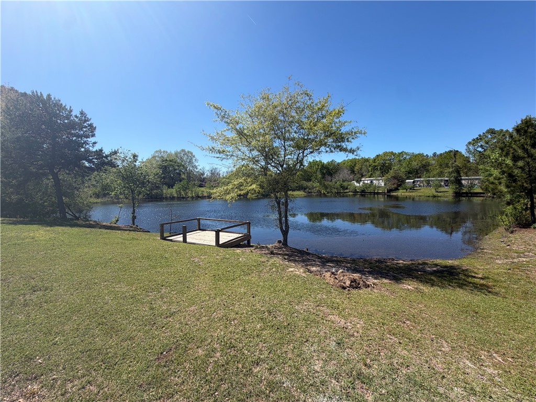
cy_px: 201
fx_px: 217
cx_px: 268
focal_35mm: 14
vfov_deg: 85.7
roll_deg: +0.8
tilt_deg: -3.1
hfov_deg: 102.1
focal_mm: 2.22
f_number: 2.2
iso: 20
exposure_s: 1/770
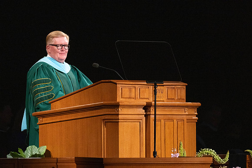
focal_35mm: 450
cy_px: 84
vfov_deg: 3.1
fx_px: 3151
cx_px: 126
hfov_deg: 4.6
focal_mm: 450
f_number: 5.6
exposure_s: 1/400
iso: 6400
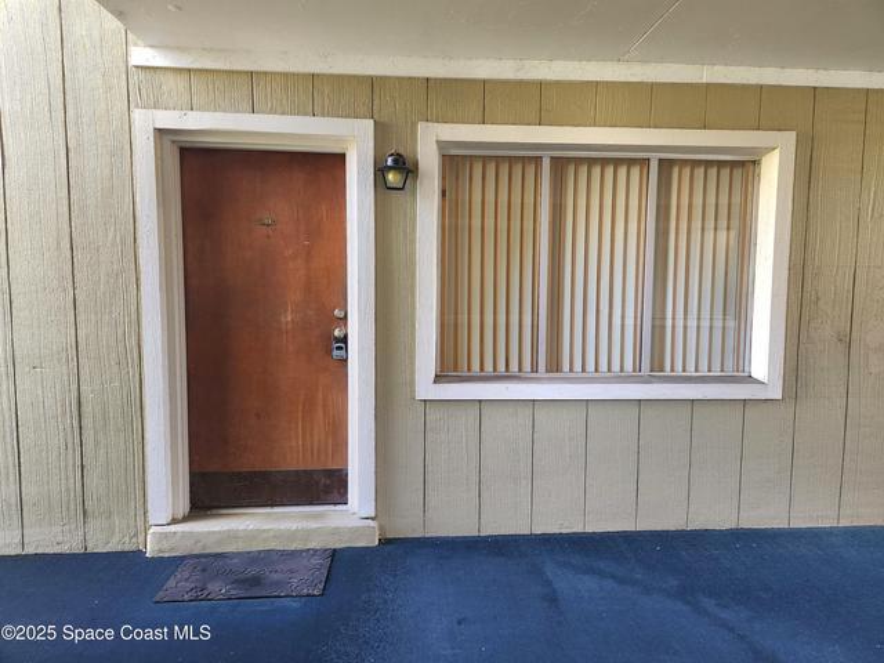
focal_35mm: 23
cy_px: 332
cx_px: 442
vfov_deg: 58.9
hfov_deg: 73.9
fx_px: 587
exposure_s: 1/120
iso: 400
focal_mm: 5.4
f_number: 1.8
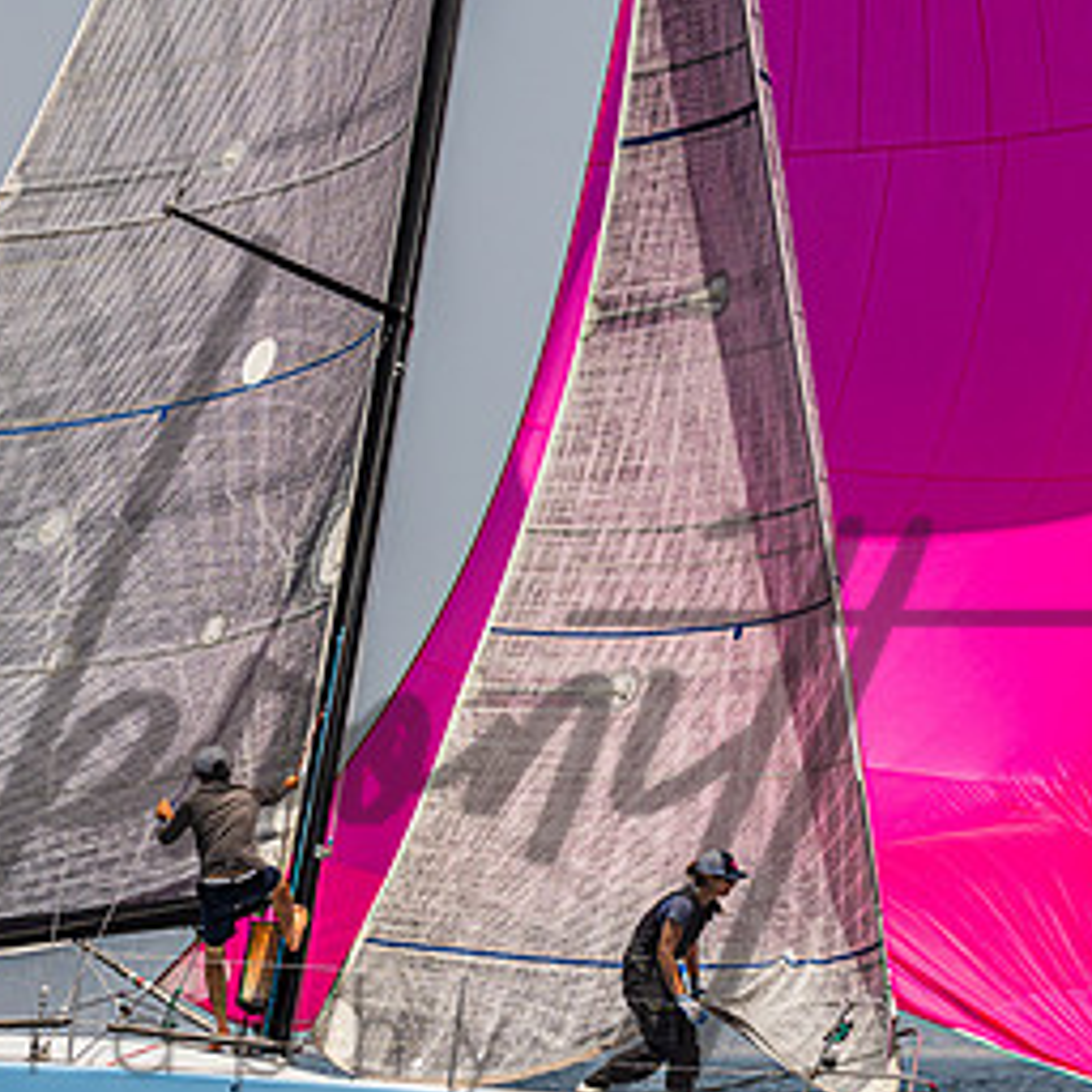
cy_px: 859
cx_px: 381
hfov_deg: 5.3
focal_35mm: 329
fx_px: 11742
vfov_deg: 5.3
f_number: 6.3
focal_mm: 145
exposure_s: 1/4000
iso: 400
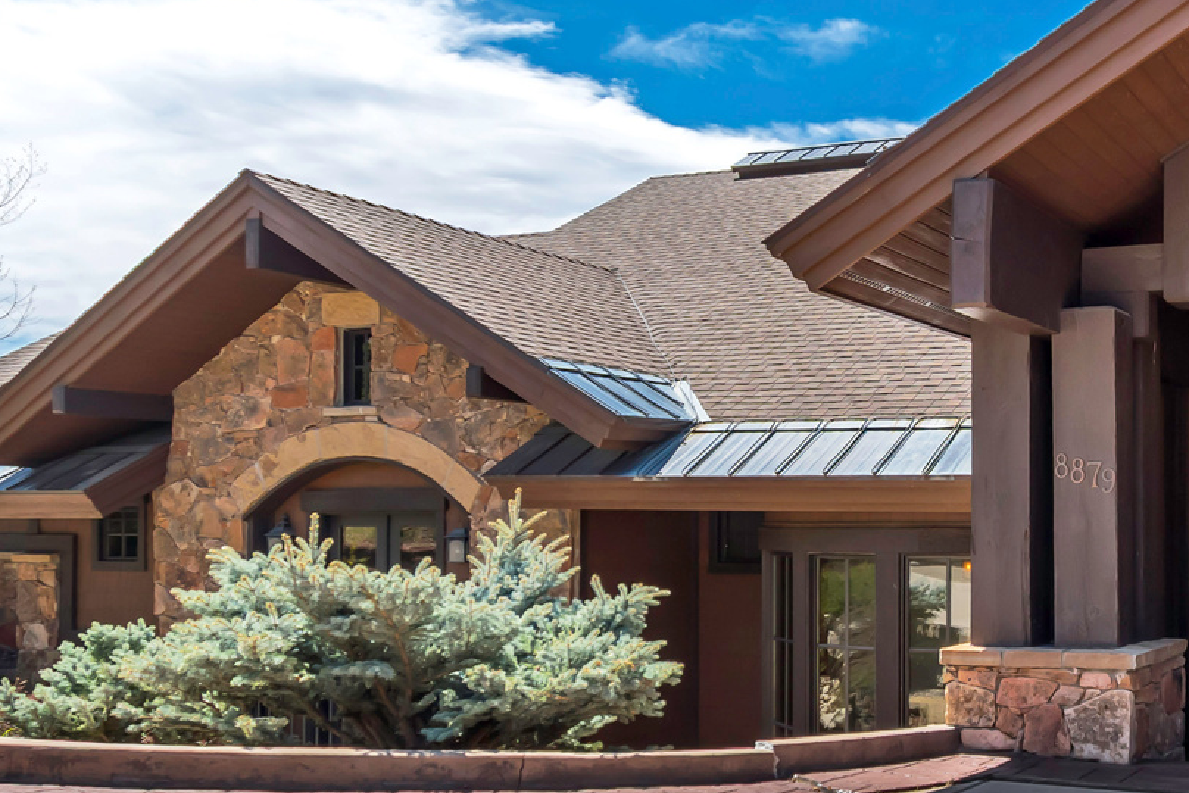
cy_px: 517
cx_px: 1058
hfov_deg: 46.1
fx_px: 1255
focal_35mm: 38
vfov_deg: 34.8
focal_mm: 10
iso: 100
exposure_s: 1/640
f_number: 4.5
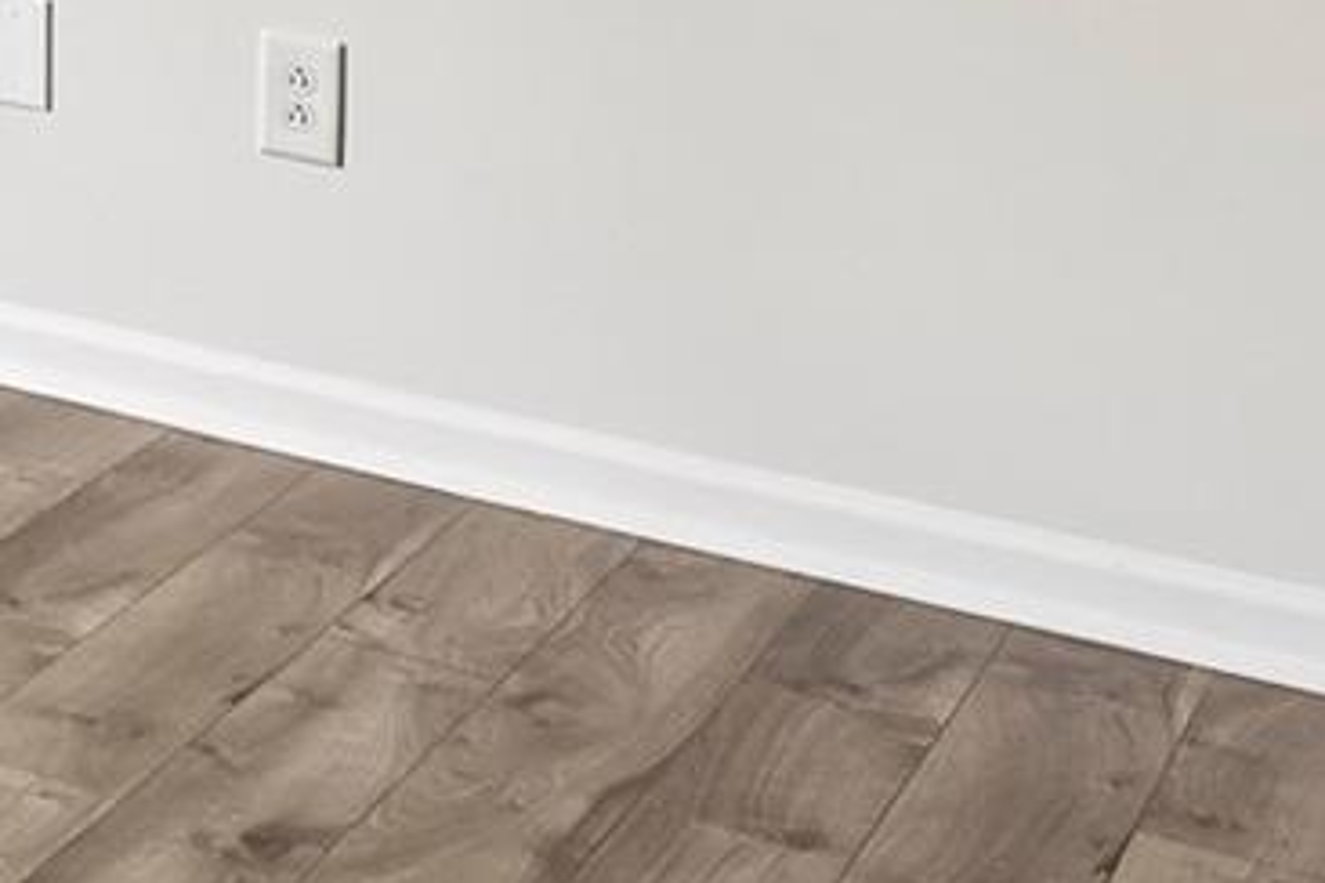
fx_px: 3091
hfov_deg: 19.2
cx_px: -956
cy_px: -668
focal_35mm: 84
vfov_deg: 14.5
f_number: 8
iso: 200
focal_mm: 15
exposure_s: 1/15
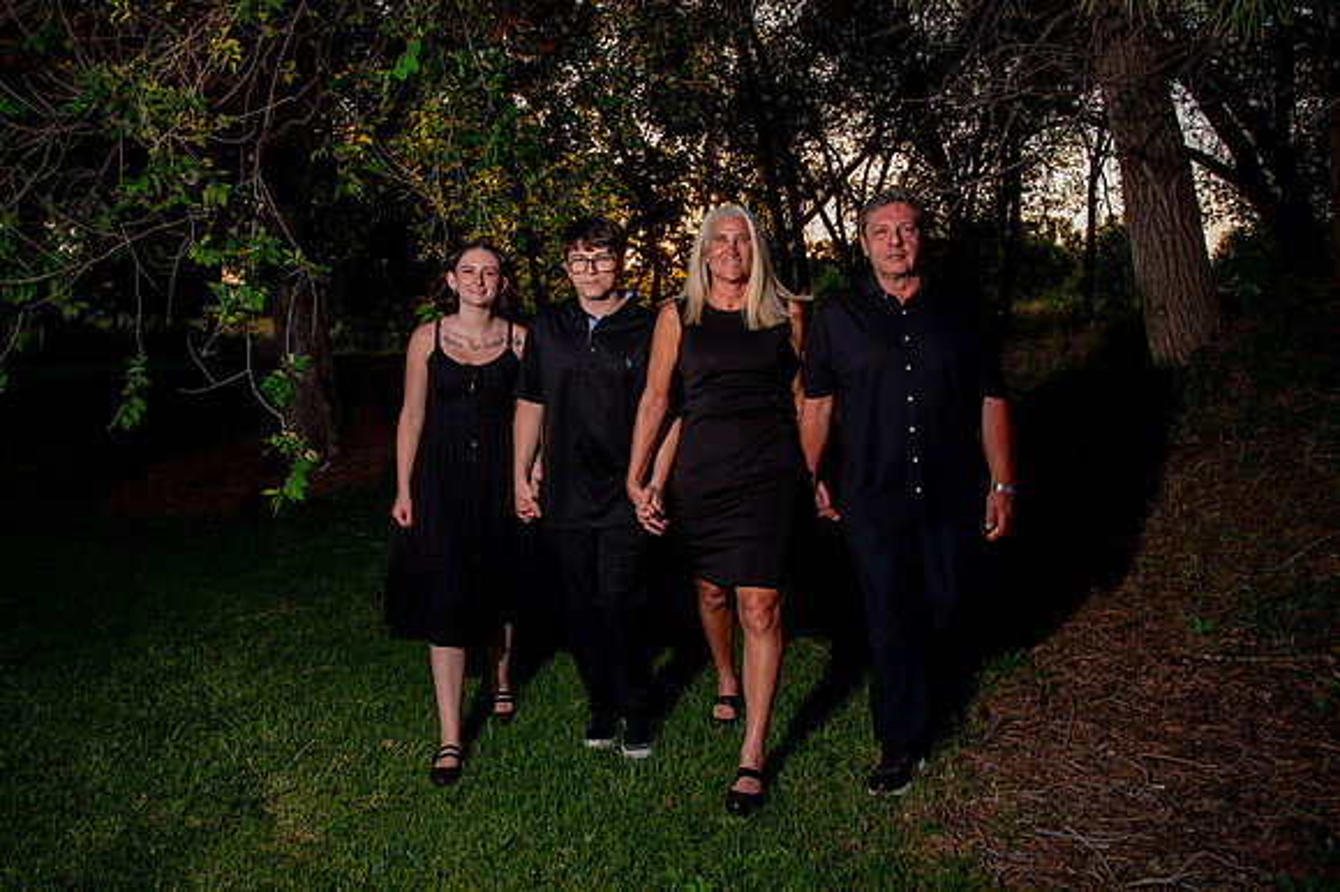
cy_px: 382
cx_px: 670
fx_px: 1020
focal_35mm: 27
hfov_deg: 66.6
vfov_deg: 47.1
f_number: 9
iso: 800
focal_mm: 24
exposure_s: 1/160
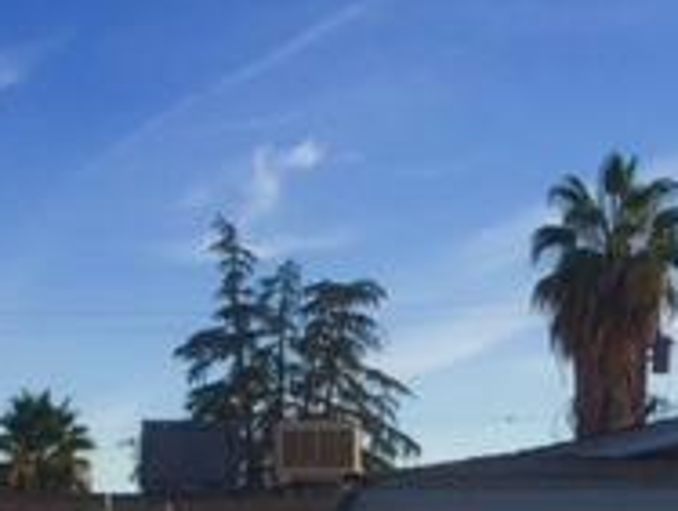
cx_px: 250
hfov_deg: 19.8
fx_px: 1943
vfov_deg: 13.8
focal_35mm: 99
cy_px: 837
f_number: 2.2
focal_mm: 4.15
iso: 32
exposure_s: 1/1099
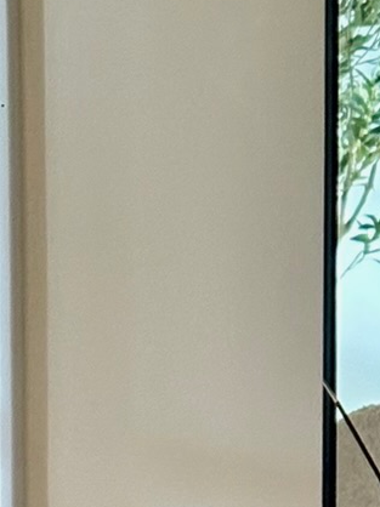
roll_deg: -0.4
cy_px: 118
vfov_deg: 7.8
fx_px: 3736
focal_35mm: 255
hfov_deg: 5.6
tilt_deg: -4.1
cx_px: 873
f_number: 1.6
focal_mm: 5.96
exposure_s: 1/40
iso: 250
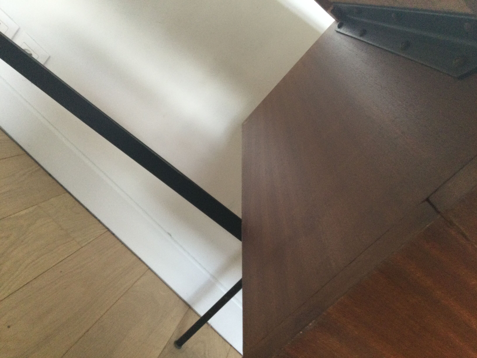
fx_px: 427
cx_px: 238
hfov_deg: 58.4
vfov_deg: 45.4
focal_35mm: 31
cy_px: 179
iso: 125
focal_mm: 3.3
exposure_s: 1/33
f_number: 2.4
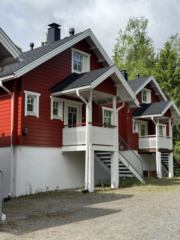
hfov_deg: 30.3
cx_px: 90
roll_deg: -0.1
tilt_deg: +7.9
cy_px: 120
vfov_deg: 39.7
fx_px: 333
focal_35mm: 48
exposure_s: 1/2513
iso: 64
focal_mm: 6.76
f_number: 1.78
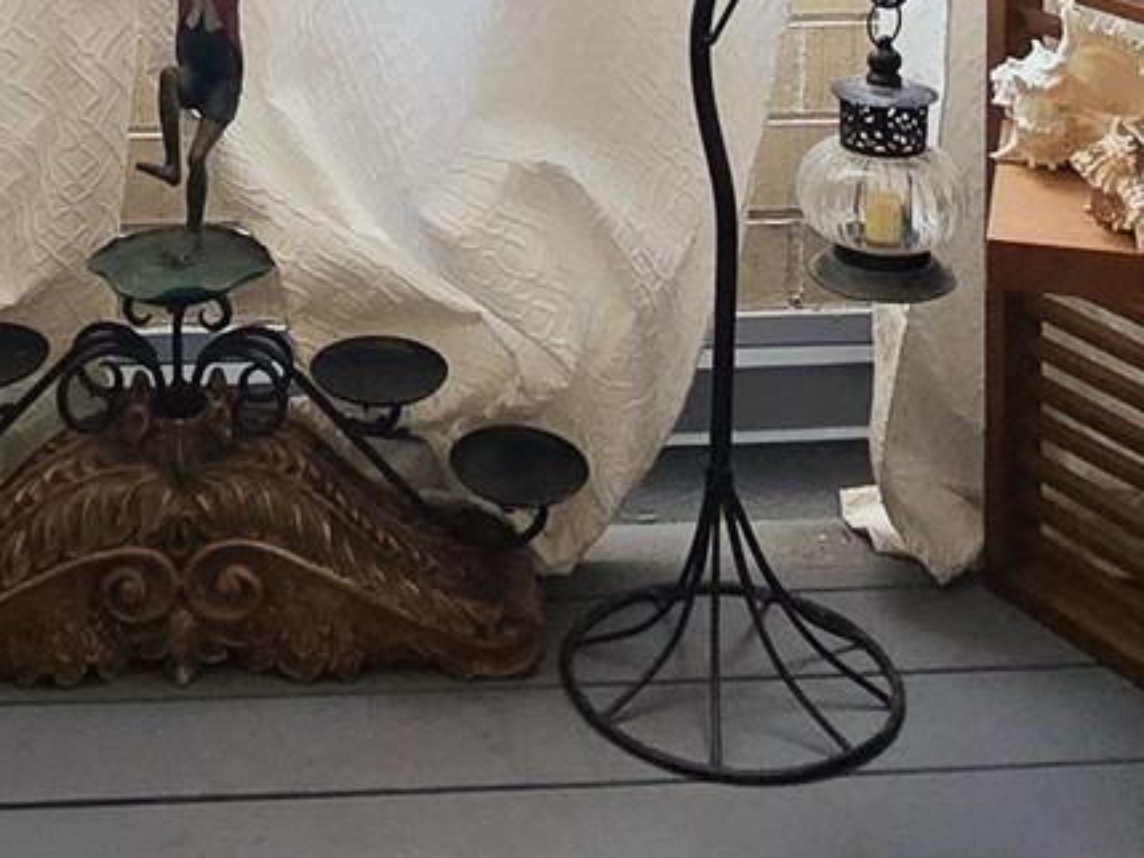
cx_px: 291
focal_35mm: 62
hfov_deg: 30.7
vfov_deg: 20.3
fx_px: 2050
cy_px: -434
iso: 80
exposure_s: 1/60
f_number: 2.2
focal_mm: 2.2
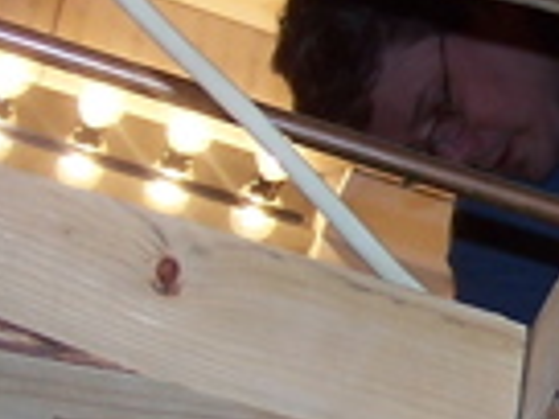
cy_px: 333
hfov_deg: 10.5
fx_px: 2891
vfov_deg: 8.3
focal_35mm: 179
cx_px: 958
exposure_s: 1/60
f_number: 2.8
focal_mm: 6.3
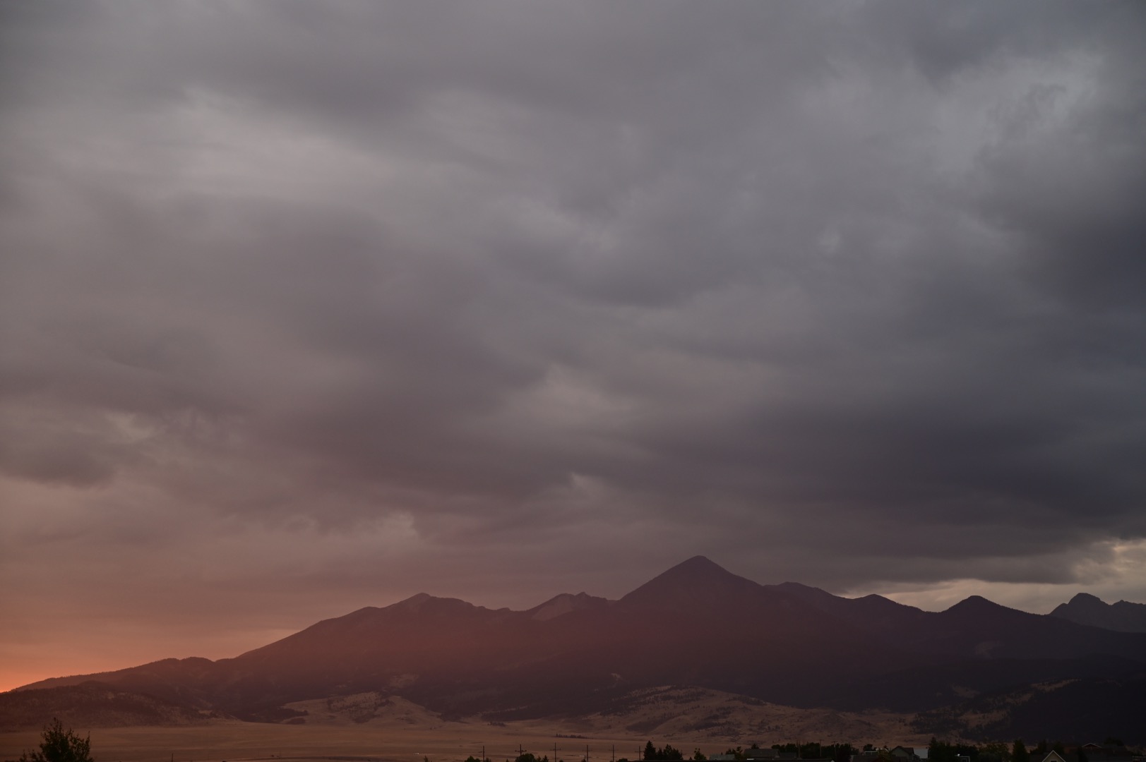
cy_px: 381
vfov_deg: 23.7
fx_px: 1813
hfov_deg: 35.1
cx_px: 573
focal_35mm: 57
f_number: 2.8
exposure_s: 1/80
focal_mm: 57
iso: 250
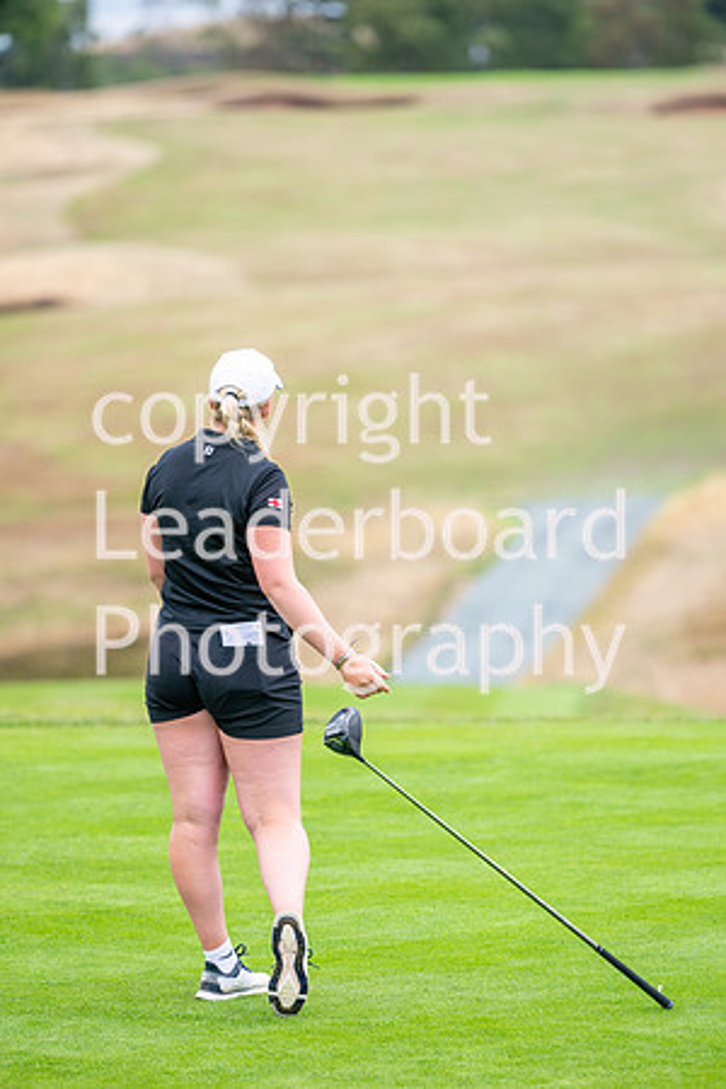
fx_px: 9074
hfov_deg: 4.6
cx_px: 363
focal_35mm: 300
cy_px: 544
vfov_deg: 6.9
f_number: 5
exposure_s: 1/1600
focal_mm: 300
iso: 400
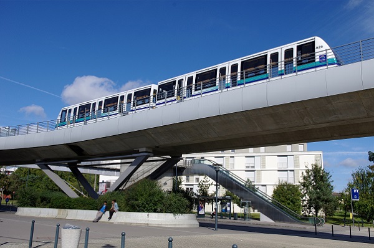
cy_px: 124
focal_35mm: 34
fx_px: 353
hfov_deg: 55.9
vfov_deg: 38.8
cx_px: 187
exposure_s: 1/500
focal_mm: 23.1
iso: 200
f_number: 9
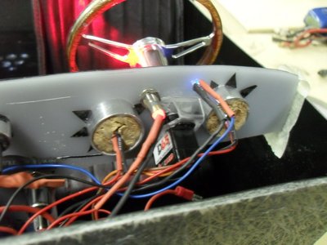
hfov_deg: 52.6
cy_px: 122
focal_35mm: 35
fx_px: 331
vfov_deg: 40.7
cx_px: 164
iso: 320
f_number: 2.8
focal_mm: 6.2
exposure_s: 1/15
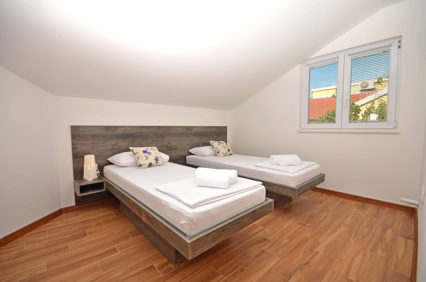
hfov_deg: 100.5
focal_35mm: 15
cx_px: 213
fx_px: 177
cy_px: 141
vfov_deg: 77.1
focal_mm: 10
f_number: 8
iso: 100
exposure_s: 1/200
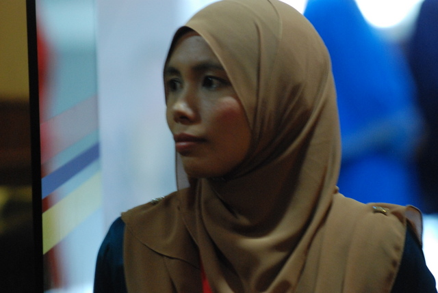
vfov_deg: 4.6
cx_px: 219
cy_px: 146
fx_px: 3656
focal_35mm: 300
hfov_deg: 6.9
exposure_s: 1/40
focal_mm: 200
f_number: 4.5
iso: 1600
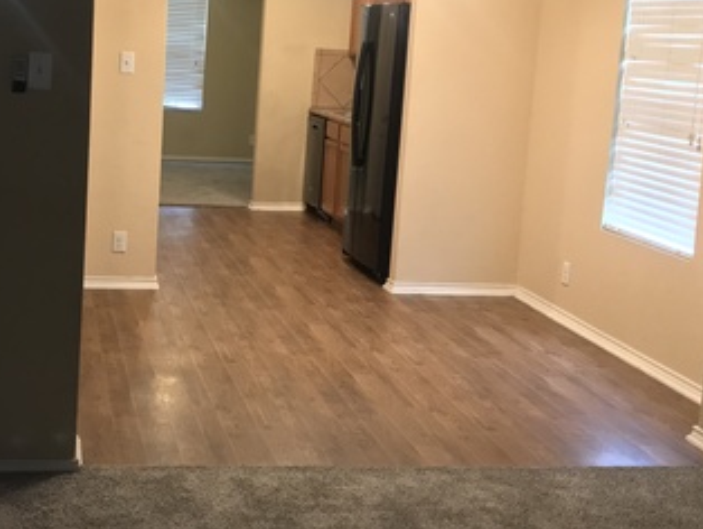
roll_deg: -3.4
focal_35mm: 57
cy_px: 197
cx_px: 206
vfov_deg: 25.6
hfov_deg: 33.3
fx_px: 1158
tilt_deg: -5.3
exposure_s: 1/30
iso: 100
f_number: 1.8
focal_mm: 3.99
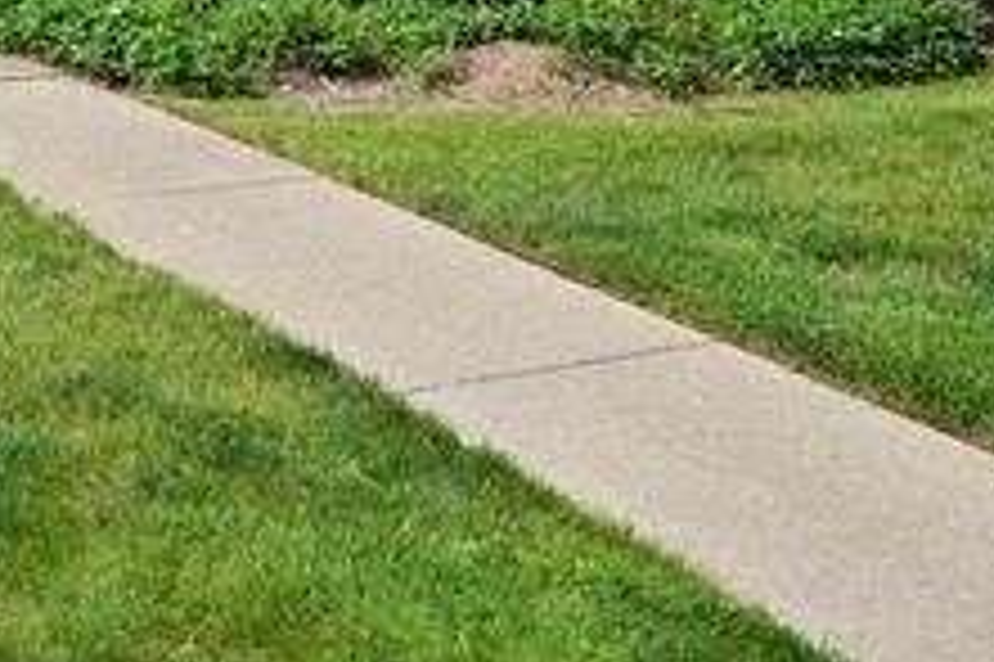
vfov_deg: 17.6
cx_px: -342
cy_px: -459
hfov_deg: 25.9
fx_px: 1793
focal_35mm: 65
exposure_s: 1/200
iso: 110
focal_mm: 14
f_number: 10
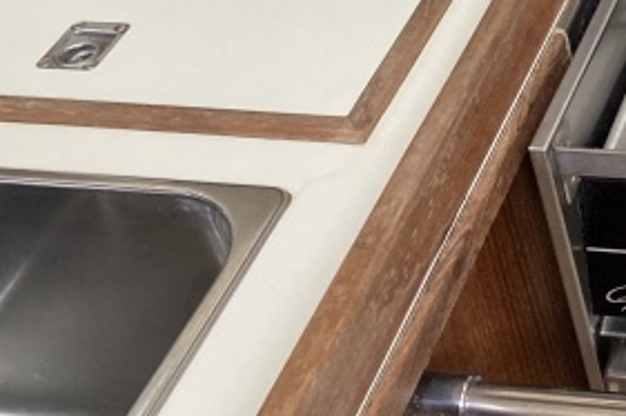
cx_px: 813
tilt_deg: -36.0
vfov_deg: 16.0
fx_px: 1442
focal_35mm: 83
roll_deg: +4.8
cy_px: -22
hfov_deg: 22.0
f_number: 1.8
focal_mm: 3.99
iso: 160
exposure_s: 1/60
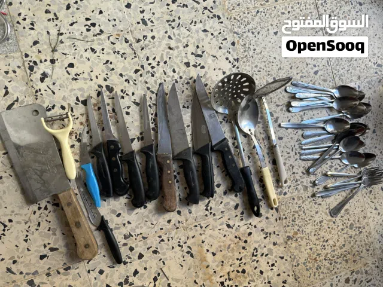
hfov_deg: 71.6
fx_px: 266
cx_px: 192
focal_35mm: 24
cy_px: 144
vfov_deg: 56.8
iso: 64
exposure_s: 1/121
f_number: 1.78
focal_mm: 6.86
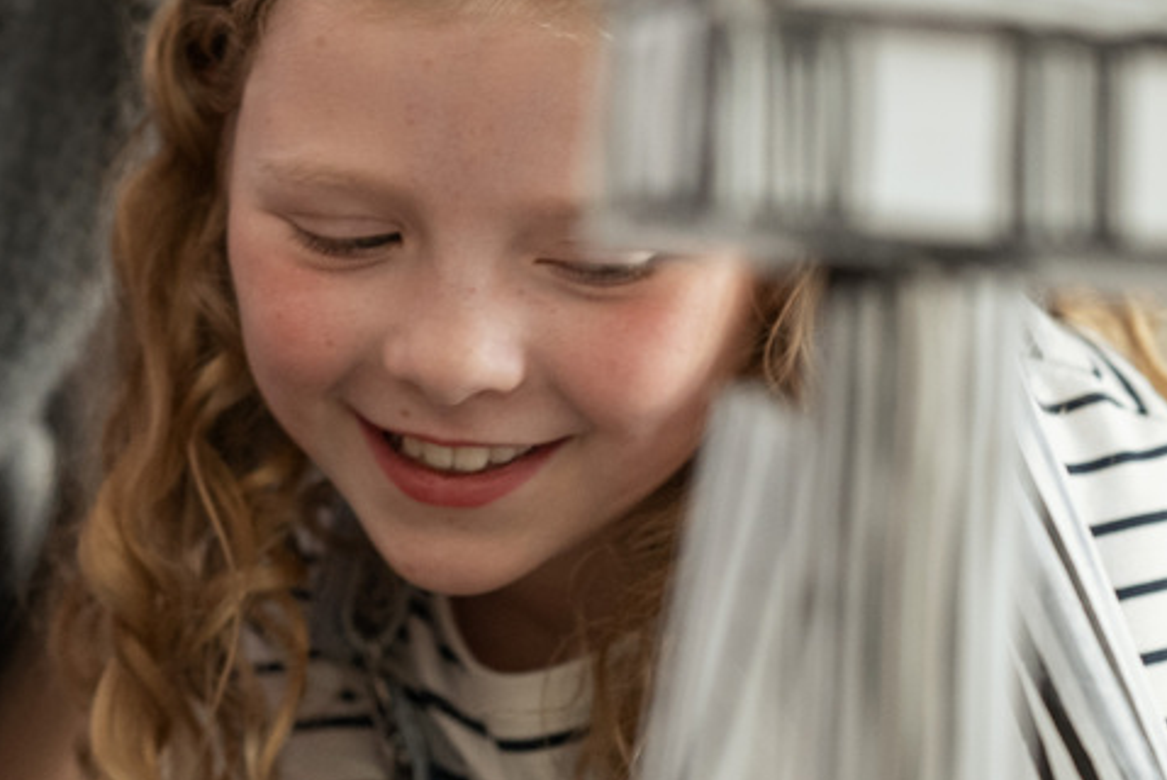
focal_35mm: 266
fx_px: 8628
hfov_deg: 7.7
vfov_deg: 5.2
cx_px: -292
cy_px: 492
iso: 800
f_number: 2.5
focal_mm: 85
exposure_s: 1/500
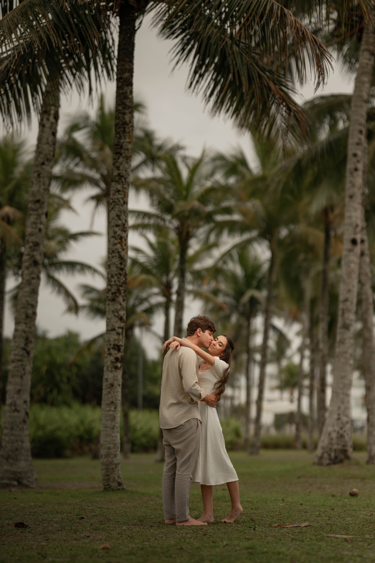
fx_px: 1328
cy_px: 282
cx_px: 188
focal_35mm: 85
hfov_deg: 16.1
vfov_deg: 23.9
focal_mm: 85
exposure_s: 1/8000
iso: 160
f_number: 1.6
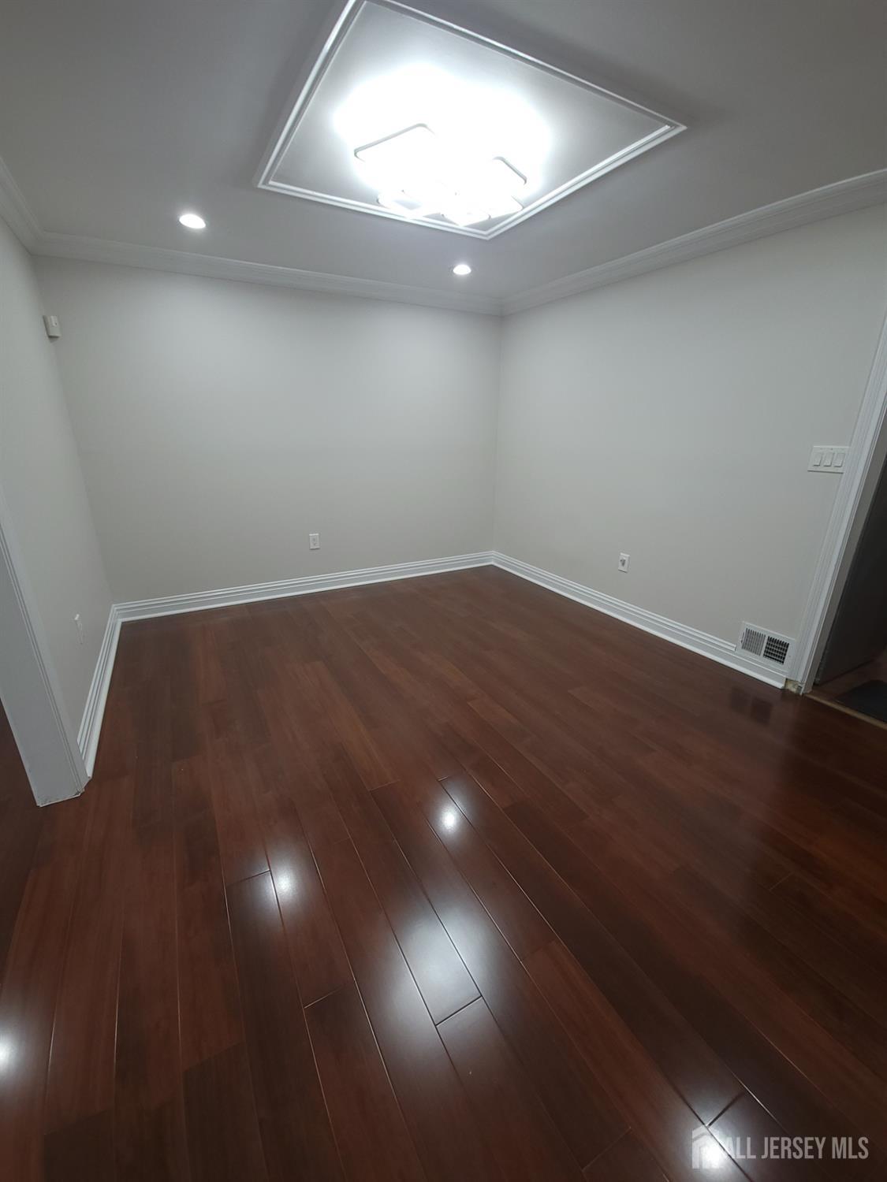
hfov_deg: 89.9
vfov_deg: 106.2
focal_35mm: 13
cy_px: 591
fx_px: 444
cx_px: 444
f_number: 2.2
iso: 64
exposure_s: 1/30
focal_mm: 2.2
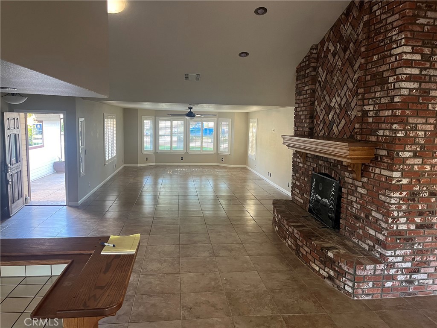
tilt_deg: -7.3
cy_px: 164
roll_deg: -1.5
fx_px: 328
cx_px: 218
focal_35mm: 26
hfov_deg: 67.3
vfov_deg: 53.1
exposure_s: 1/60
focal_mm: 5.1
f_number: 1.6
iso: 250
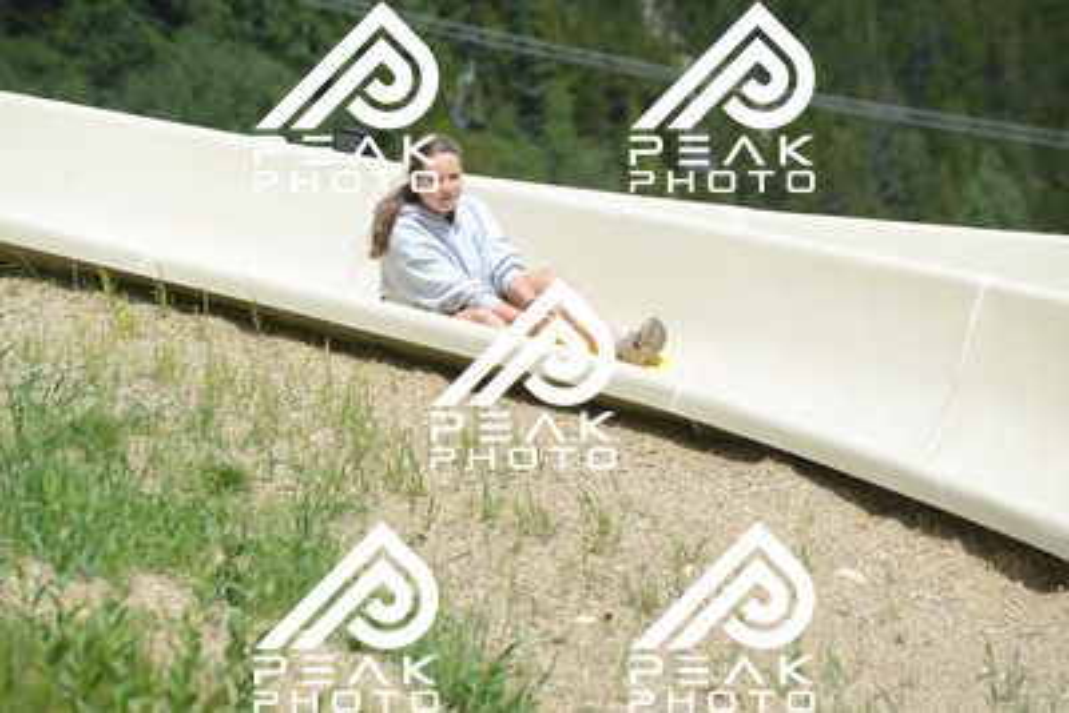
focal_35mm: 195
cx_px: 534
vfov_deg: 7.0
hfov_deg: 10.5
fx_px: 5792
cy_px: 356
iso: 180
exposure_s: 1/640
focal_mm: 195
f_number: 6.3
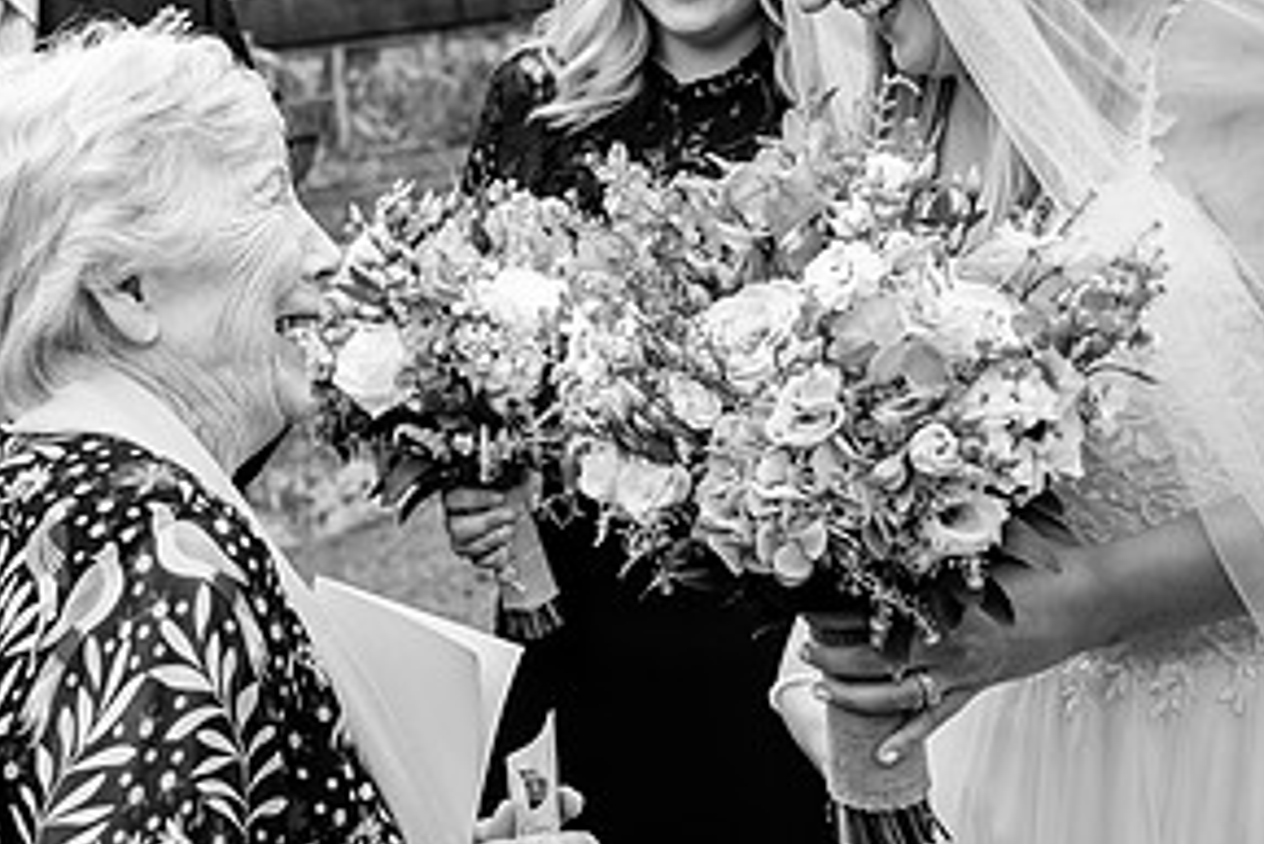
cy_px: 322
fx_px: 2880
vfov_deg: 16.7
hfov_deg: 24.0
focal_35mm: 82
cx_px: 103
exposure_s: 1/640
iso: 160
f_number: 2.8
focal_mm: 24.9
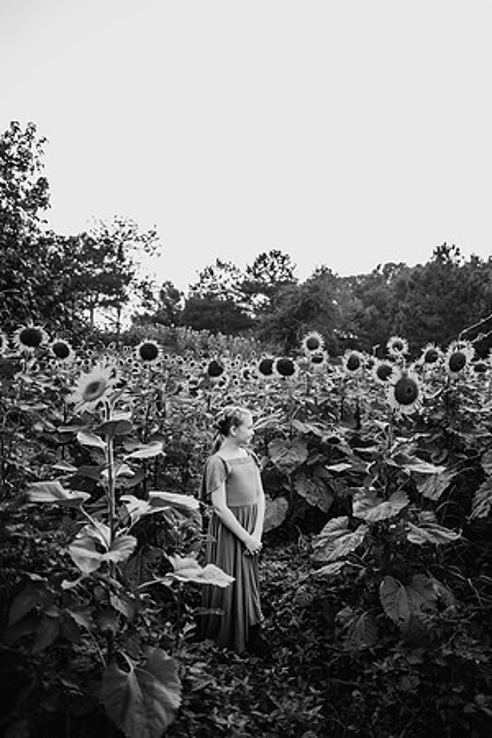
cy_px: 369
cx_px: 246
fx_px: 492
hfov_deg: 53.1
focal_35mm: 24
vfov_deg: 73.7
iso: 125
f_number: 2.2
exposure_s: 1/400
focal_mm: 24
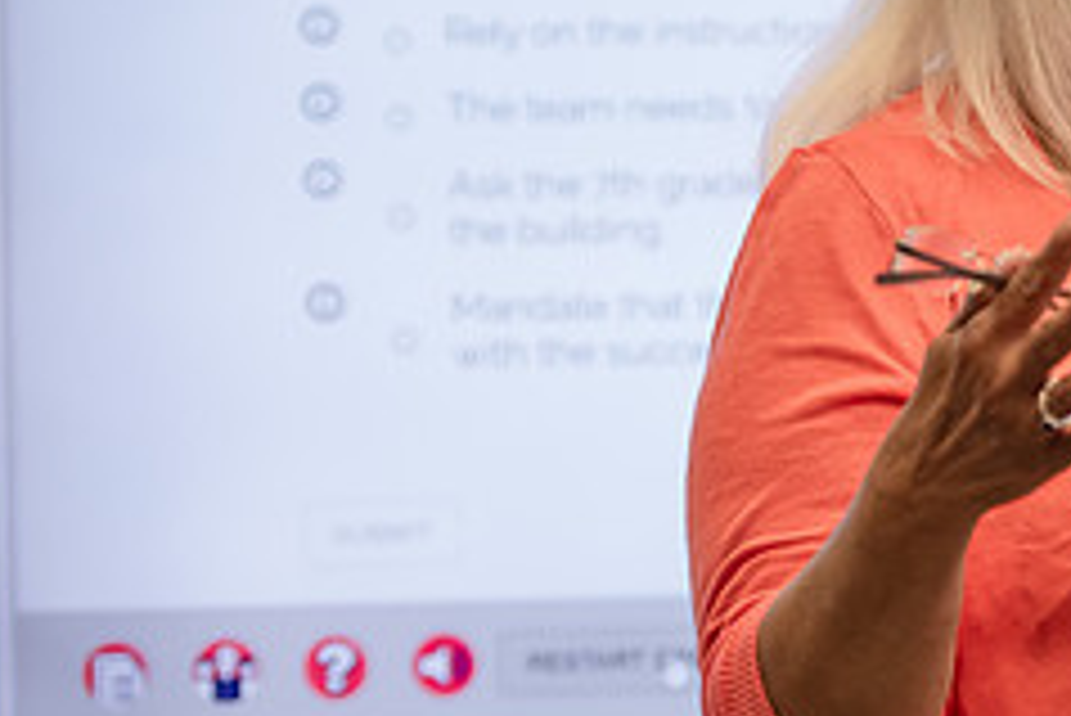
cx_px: 1220
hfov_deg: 9.8
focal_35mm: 207
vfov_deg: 6.6
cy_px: 272
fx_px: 6162
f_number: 2.8
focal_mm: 85
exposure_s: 1/200
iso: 800
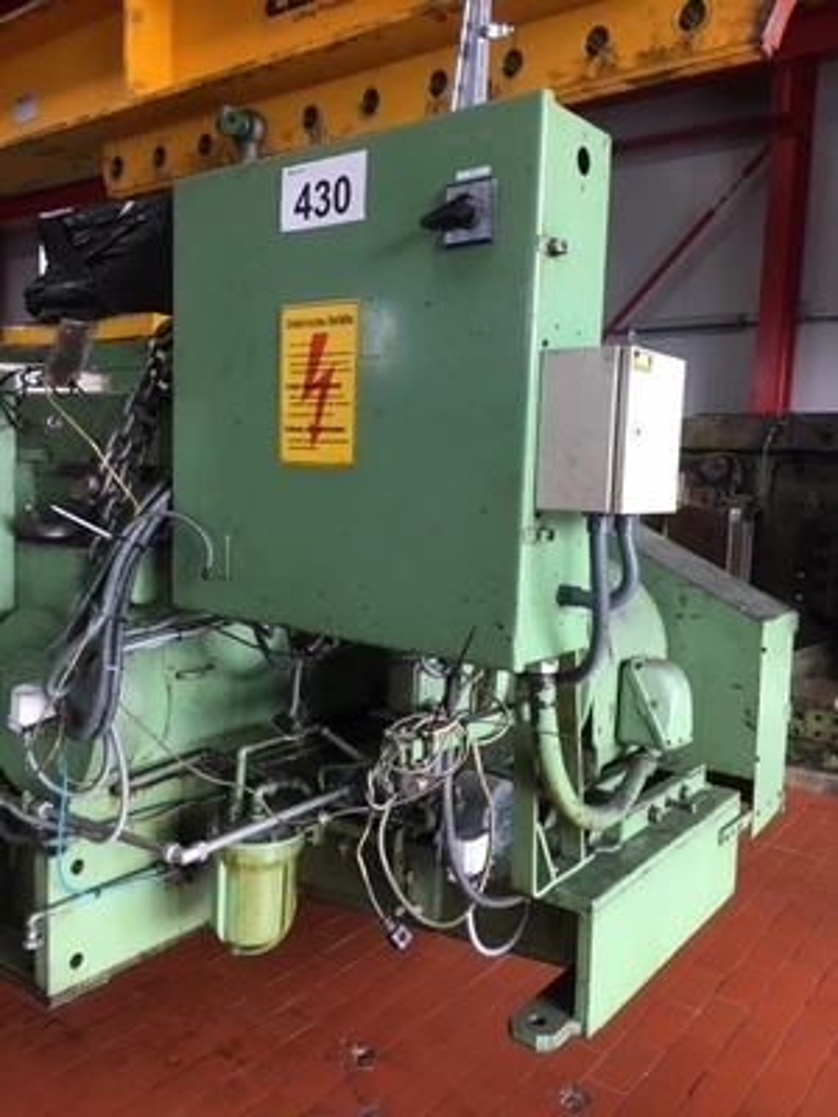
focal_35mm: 29
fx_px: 936
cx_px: 419
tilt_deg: -4.9
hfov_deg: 48.2
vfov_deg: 61.7
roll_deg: -2.3
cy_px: 558
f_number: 2.2
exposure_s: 1/33
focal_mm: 4.15
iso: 50
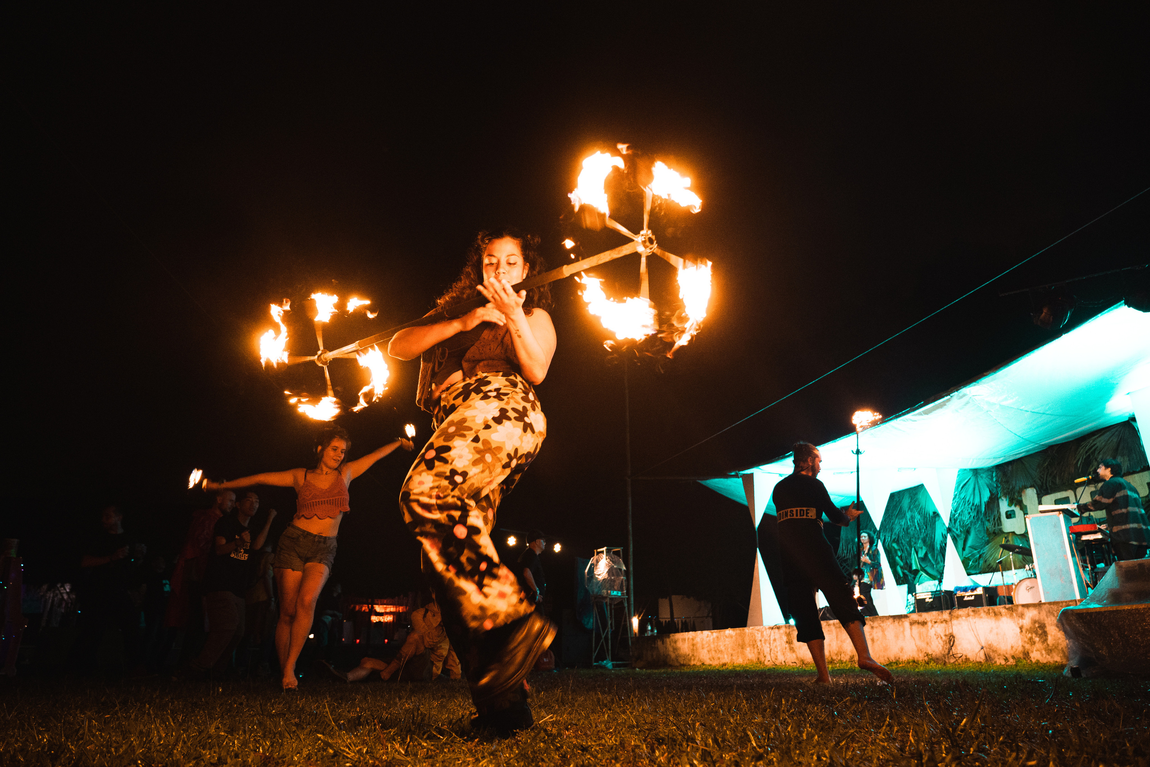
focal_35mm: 24
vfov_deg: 53.1
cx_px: 575
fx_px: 767
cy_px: 384
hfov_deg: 73.7
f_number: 4
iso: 5000
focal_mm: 24
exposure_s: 1/125
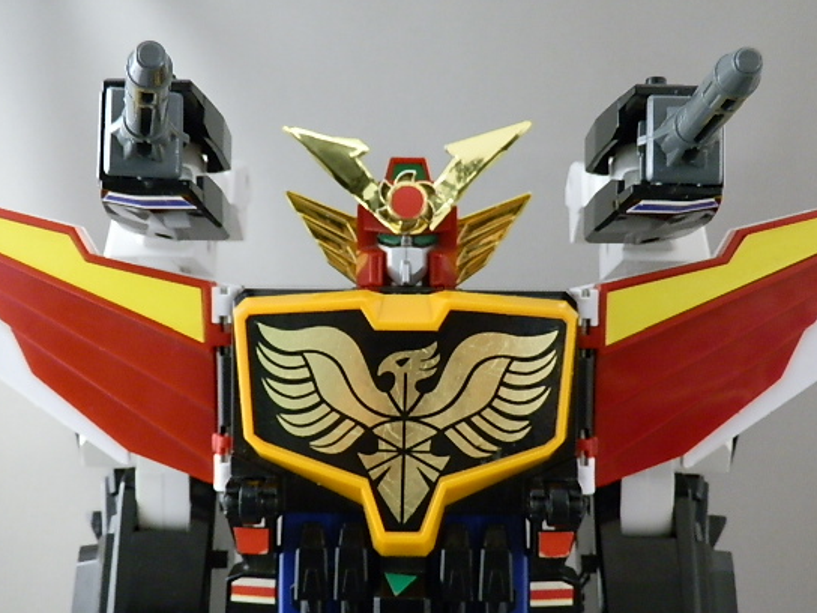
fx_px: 944
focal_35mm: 40
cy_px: 329
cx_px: 412
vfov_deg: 35.9
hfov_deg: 46.8
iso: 250
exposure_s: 1/8
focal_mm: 6.17
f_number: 3.5
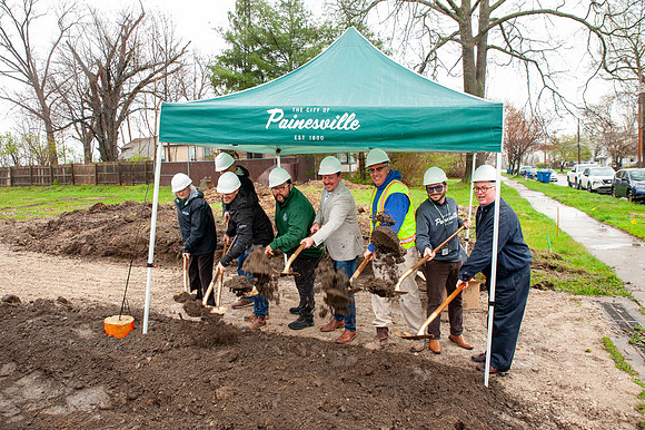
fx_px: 430
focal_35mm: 24
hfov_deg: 73.8
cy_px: 215
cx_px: 322
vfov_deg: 53.1
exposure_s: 1/125
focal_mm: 24
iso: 800
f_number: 6.3
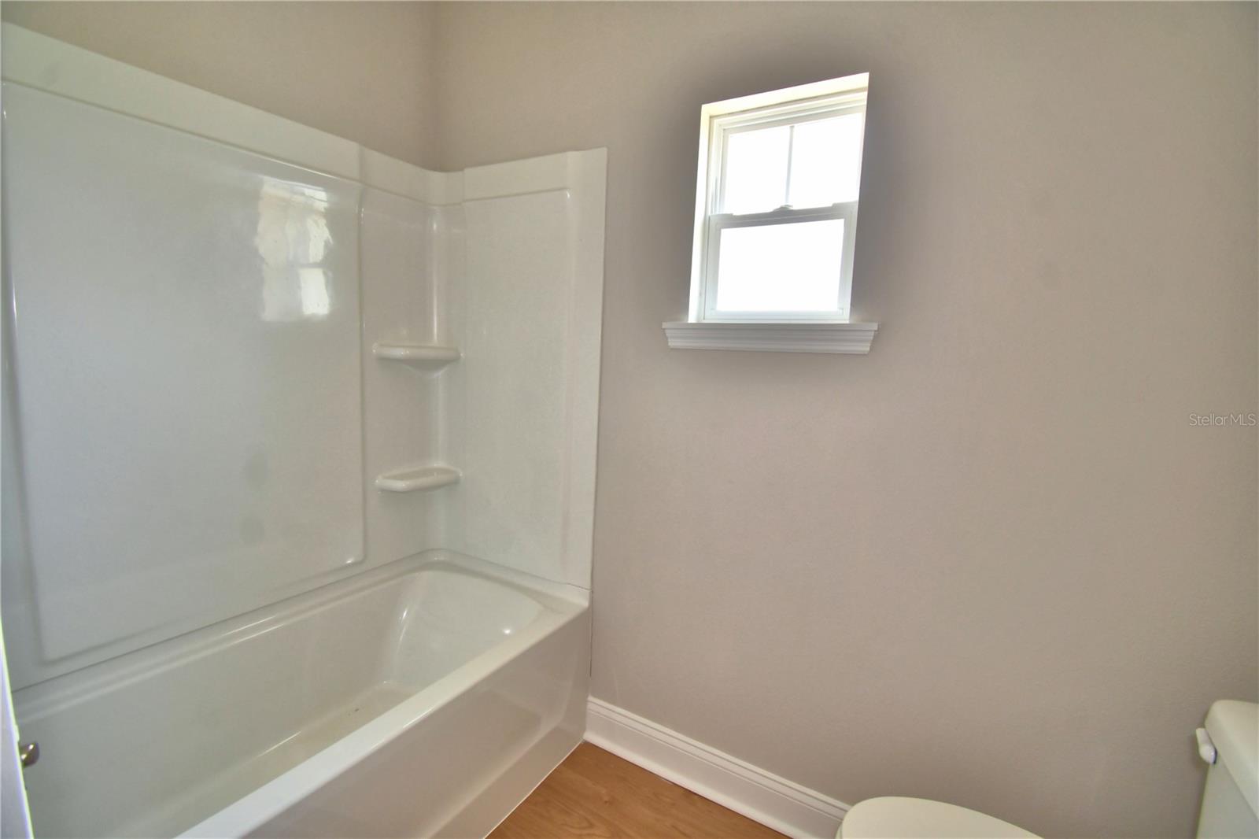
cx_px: 630
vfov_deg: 77.3
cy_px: 420
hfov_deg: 100.4
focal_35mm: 15
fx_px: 524
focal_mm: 10
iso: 200
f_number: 4.5
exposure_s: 1/40
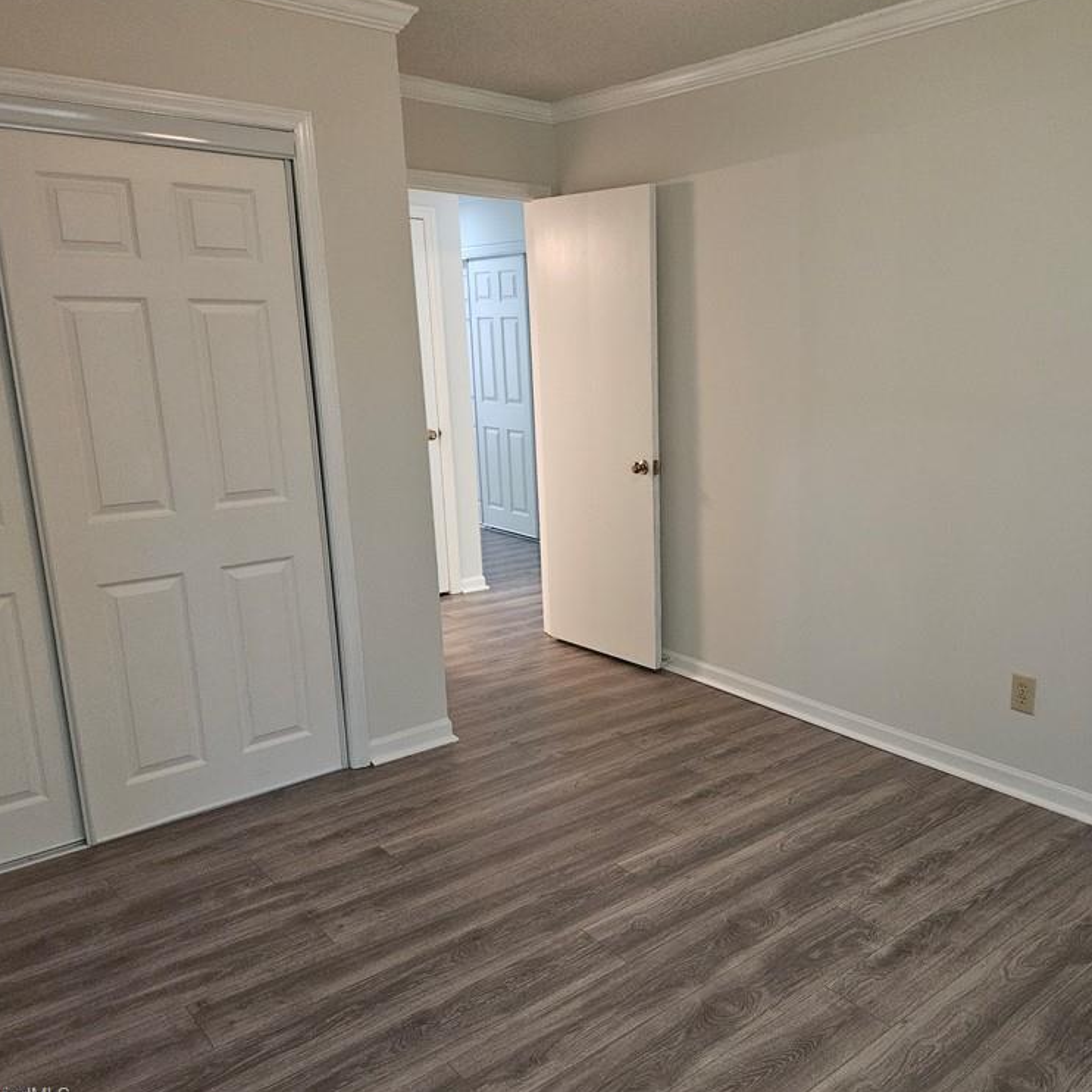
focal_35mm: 28
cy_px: 545
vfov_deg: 57.3
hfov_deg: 56.2
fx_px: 999
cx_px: 717
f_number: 1.8
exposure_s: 1/60
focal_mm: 5.4
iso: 640
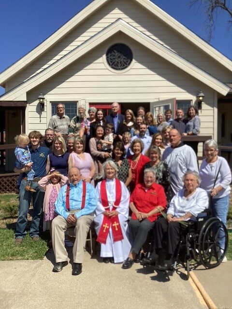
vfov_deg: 58.4
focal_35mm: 31
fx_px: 277
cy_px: 154
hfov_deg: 45.4
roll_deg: -1.7
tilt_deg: -2.3
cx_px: 116
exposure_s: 1/2203
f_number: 2.4
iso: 25
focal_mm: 3.3
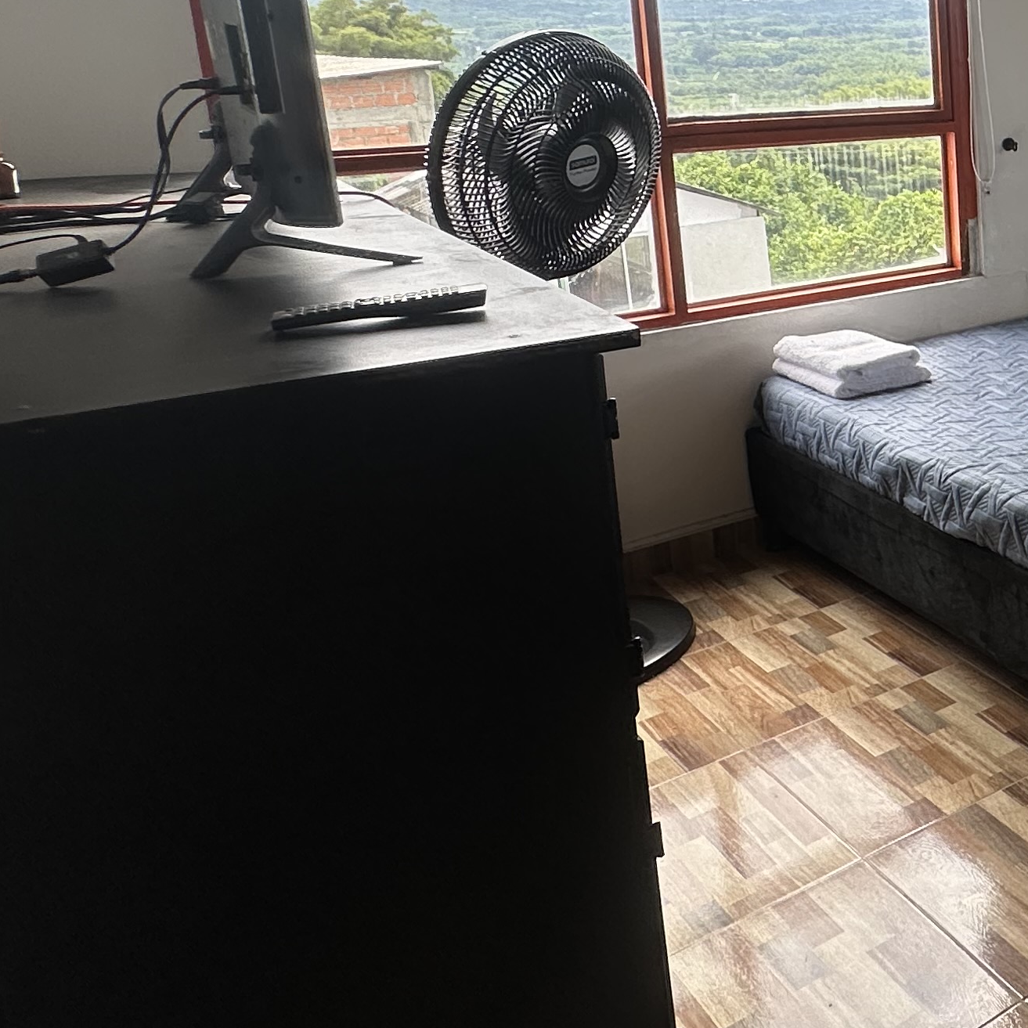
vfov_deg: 42.7
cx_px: 1376
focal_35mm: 38
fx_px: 1277
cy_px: 276
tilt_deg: -10.6
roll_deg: -1.2
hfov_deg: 31.9
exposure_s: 1/303
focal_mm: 2.22
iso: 40
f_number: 2.2
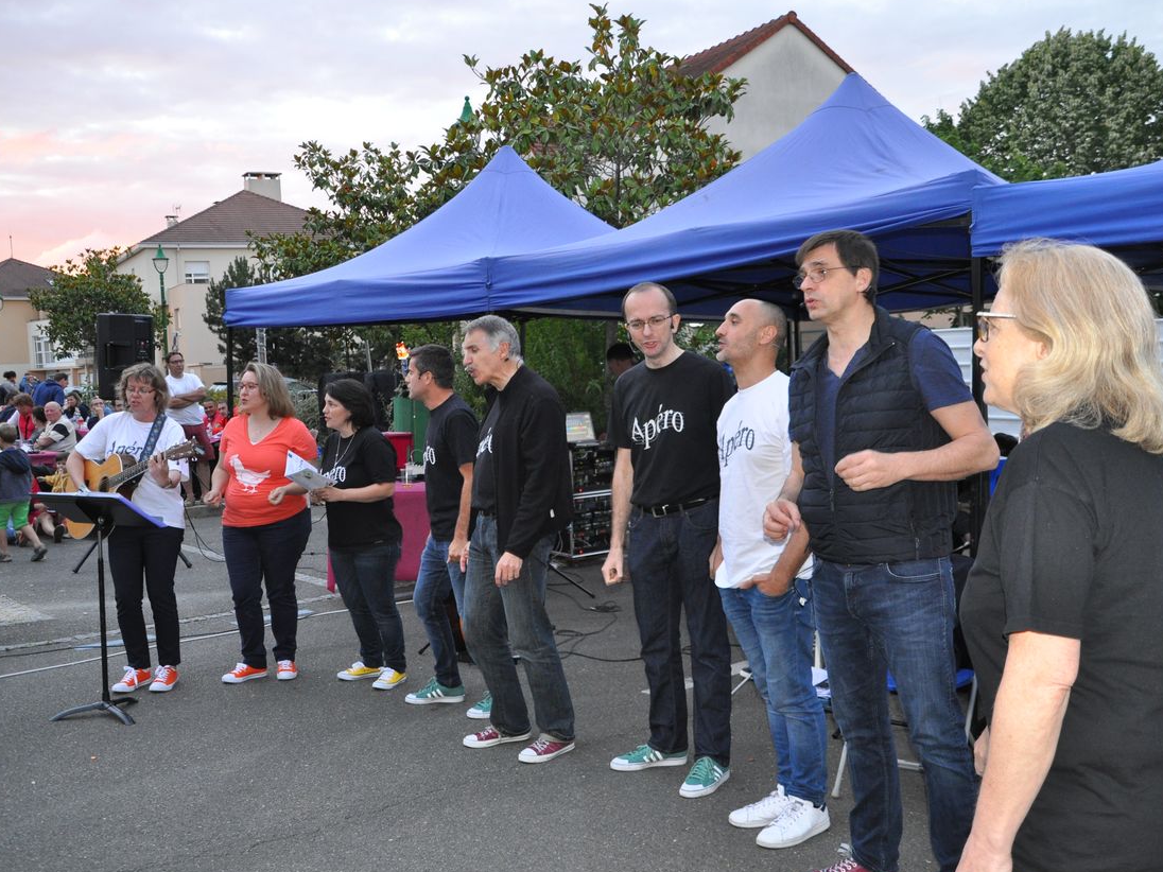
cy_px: 437
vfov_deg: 38.7
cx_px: 618
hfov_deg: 50.1
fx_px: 1243
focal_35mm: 37
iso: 800
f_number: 3.8
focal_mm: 22
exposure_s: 1/60
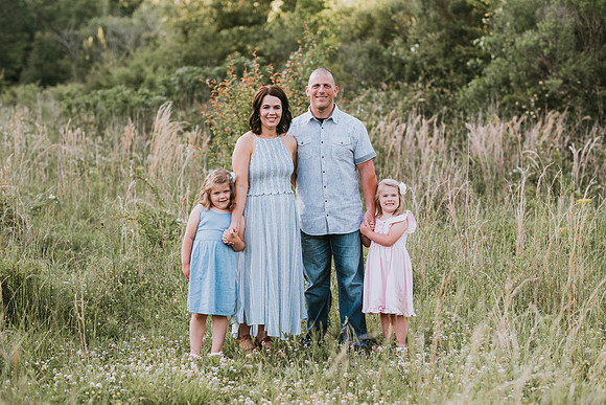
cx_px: 303
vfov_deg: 16.1
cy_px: 202
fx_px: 1431
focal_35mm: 85
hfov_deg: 23.9
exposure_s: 1/320
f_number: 2.5
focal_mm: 85
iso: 200
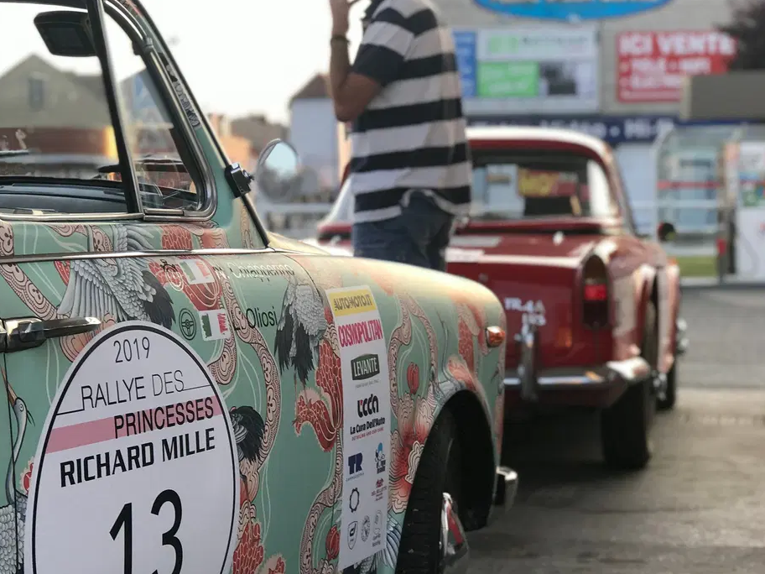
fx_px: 1657
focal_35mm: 75
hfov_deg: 25.9
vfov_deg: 19.6
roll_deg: +0.8
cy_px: 335
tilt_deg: -2.6
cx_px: 277
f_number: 2.8
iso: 25
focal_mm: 6.6
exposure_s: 1/100
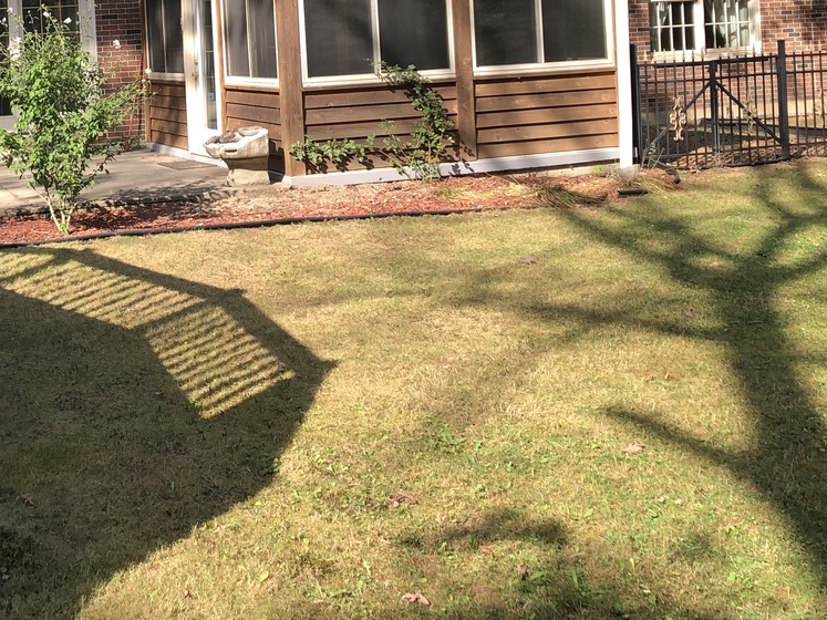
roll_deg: +1.8
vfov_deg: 26.0
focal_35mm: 54
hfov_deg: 34.5
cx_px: 166
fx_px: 1290
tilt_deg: +0.6
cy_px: 44
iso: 20
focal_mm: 3.99
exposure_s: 1/489
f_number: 1.8
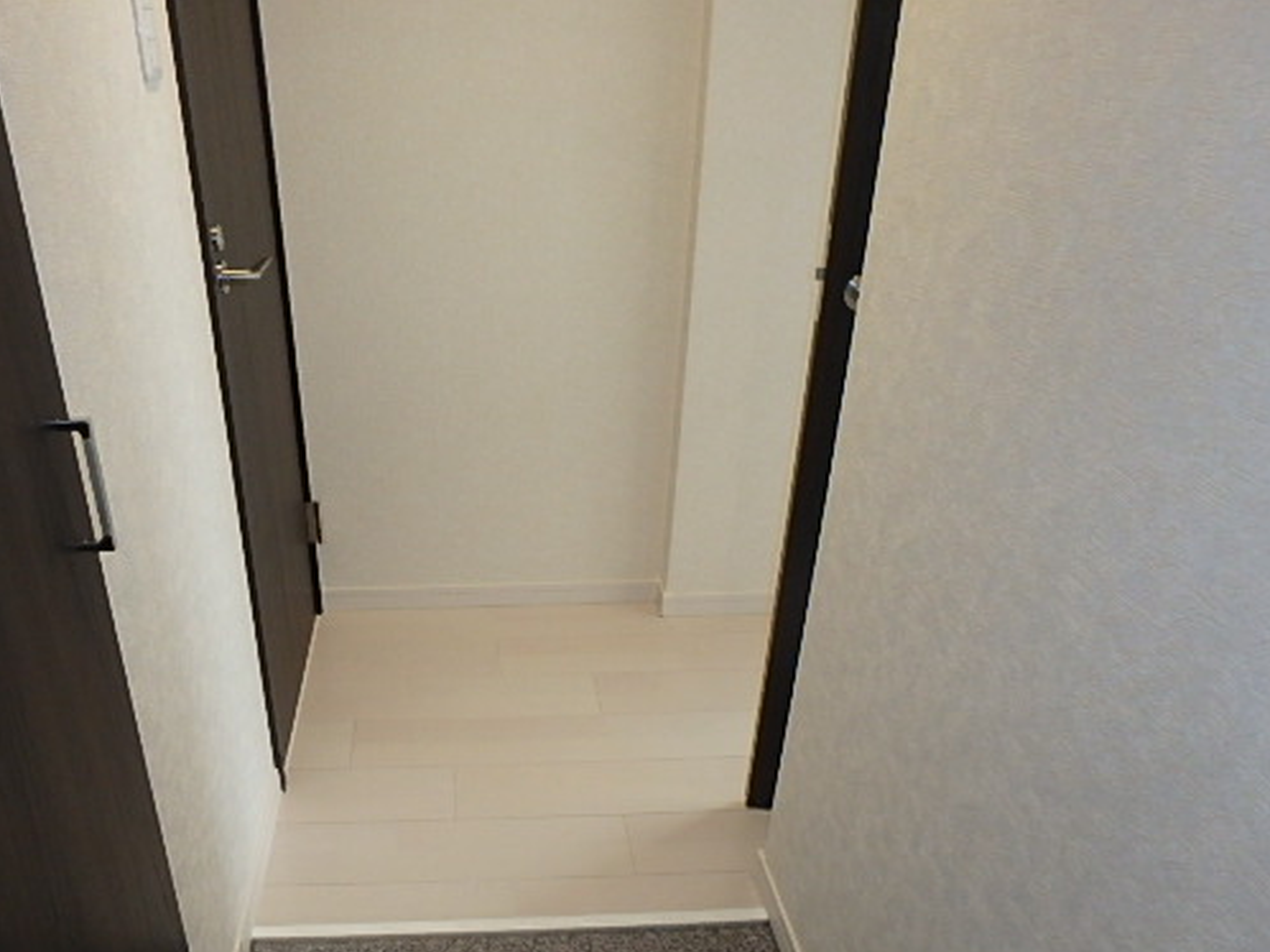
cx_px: 479
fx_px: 990
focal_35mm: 27
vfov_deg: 50.7
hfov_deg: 64.4
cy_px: 610
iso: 400
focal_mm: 3.7
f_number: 3.5
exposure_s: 1/30
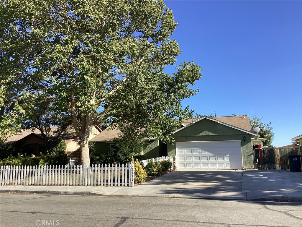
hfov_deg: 58.4
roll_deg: -0.9
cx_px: 151
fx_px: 270
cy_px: 114
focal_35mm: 31
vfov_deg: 45.4
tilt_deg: +8.4
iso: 25
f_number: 2.4
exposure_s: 1/994
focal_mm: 3.3
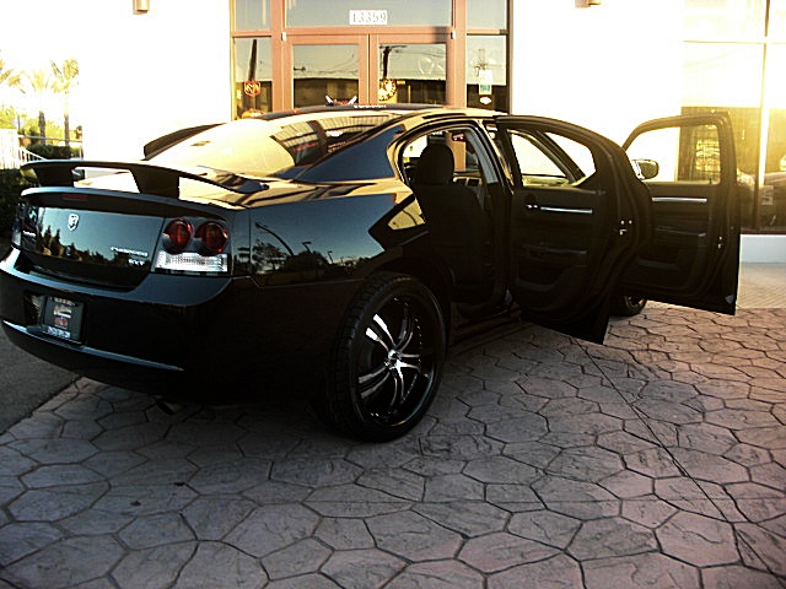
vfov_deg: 39.7
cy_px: 294
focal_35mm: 36
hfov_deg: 51.4
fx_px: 817
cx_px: 393
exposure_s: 1/100
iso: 100
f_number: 2.8
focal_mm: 6.3
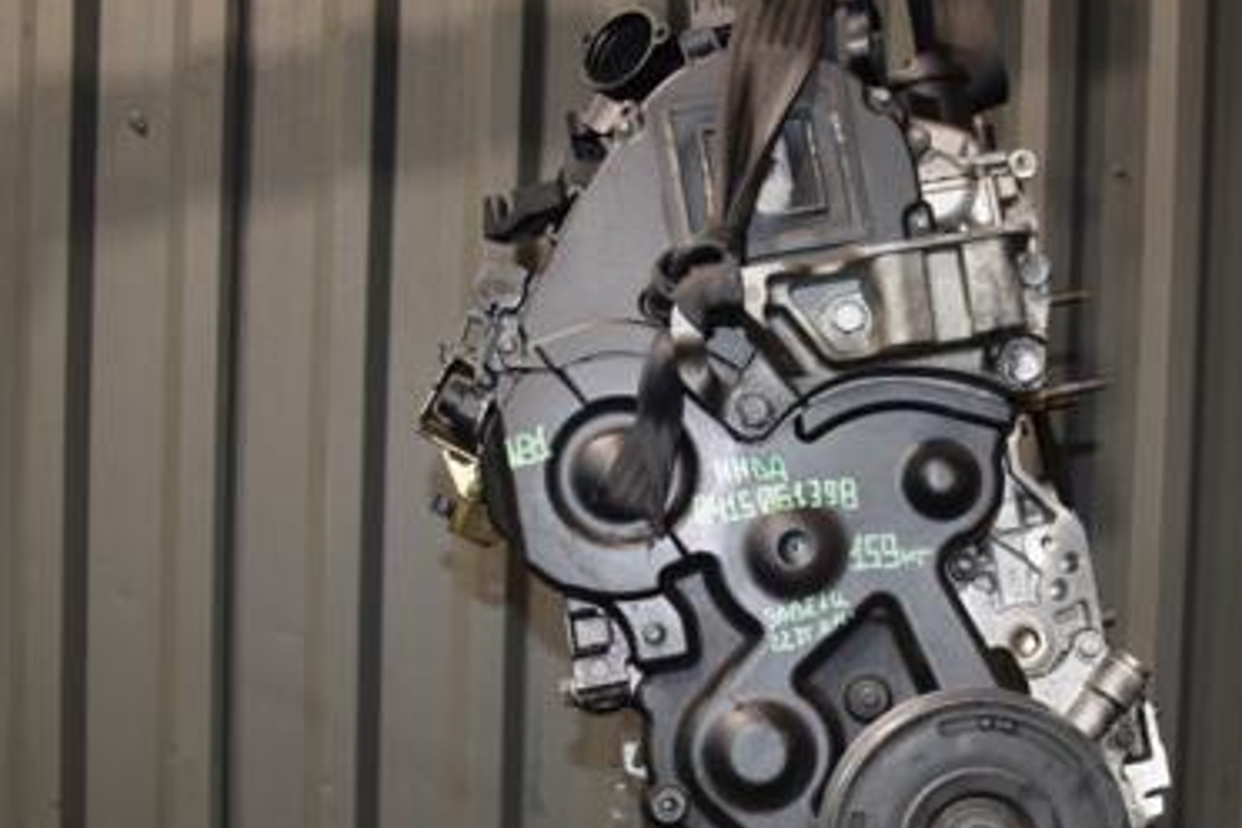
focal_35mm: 51
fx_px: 1753
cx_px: 771
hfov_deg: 38.8
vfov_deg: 26.4
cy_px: 578
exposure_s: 1/60
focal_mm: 21
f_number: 5
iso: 800
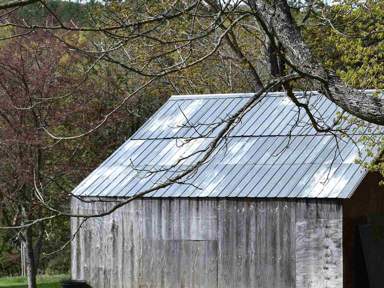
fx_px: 1299
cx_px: 343
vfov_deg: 12.6
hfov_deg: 16.6
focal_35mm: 117
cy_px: 203
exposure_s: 1/400
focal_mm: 35
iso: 400
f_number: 11
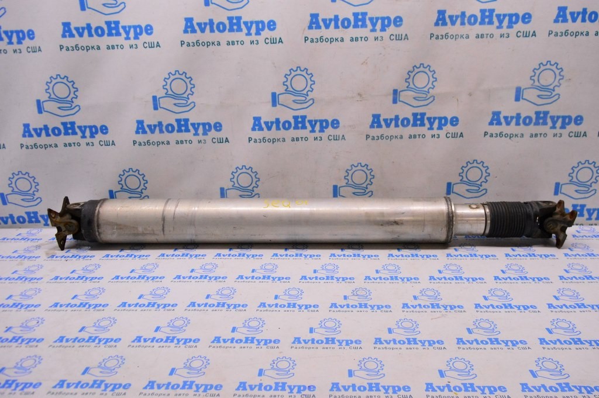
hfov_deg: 67.4
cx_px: 300
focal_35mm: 27
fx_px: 449
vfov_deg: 47.9
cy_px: 199
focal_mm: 18
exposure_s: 1/320
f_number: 6.3
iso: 3200
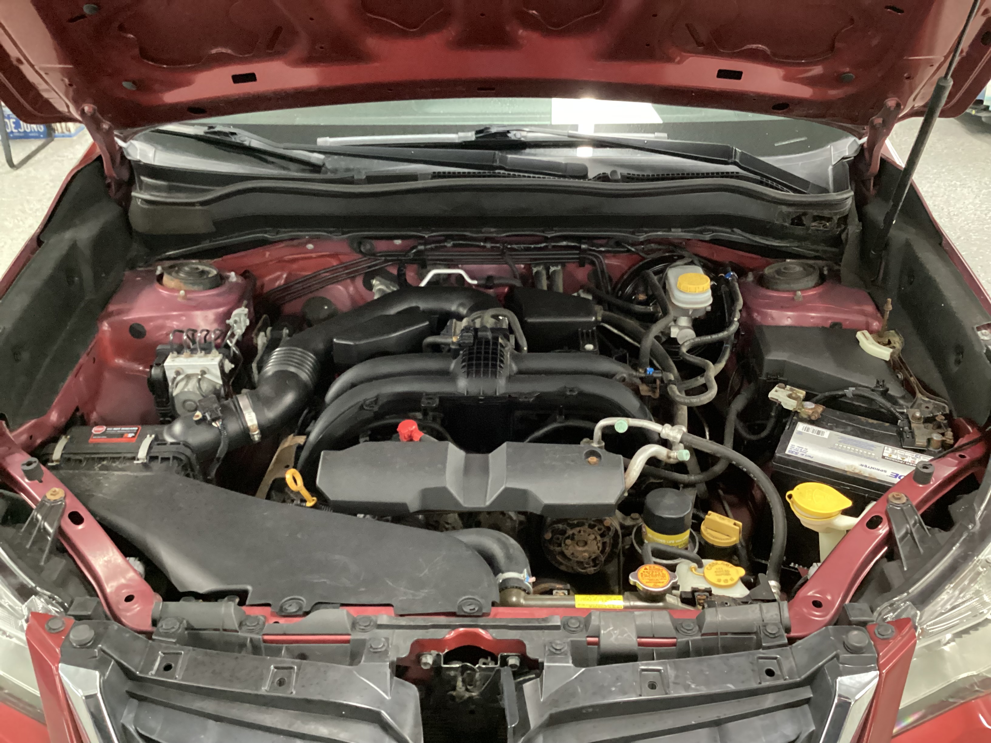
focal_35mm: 31
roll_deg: +0.7
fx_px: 887
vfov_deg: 45.4
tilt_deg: -32.8
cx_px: 496
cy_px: 372
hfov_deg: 58.4
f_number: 2.4
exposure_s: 1/24
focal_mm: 3.3
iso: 800
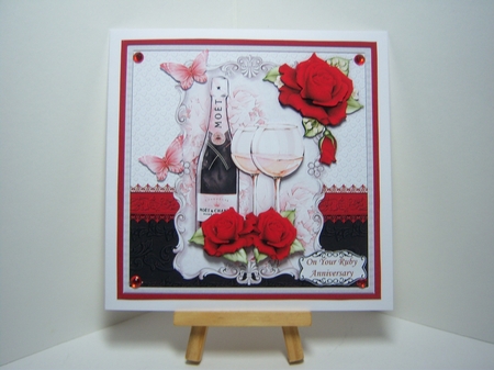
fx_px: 513
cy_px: 185
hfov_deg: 51.4
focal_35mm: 36
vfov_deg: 39.6
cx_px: 247
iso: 100
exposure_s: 1/60
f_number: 2.8
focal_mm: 7.5
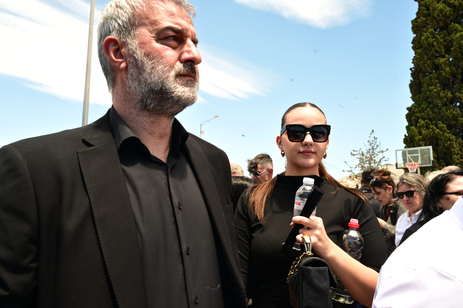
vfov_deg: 46.4
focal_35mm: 28
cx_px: 232
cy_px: 154
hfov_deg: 65.5
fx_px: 360
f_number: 11
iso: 800
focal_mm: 28
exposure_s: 1/320
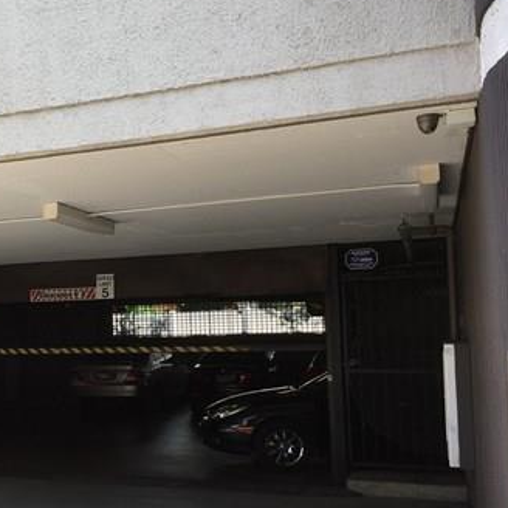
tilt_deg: +3.3
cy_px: 299
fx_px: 830
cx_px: 28
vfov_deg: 33.9
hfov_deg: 32.0
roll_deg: +0.1
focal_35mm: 50
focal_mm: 4.15
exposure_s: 1/434
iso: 32
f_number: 2.2
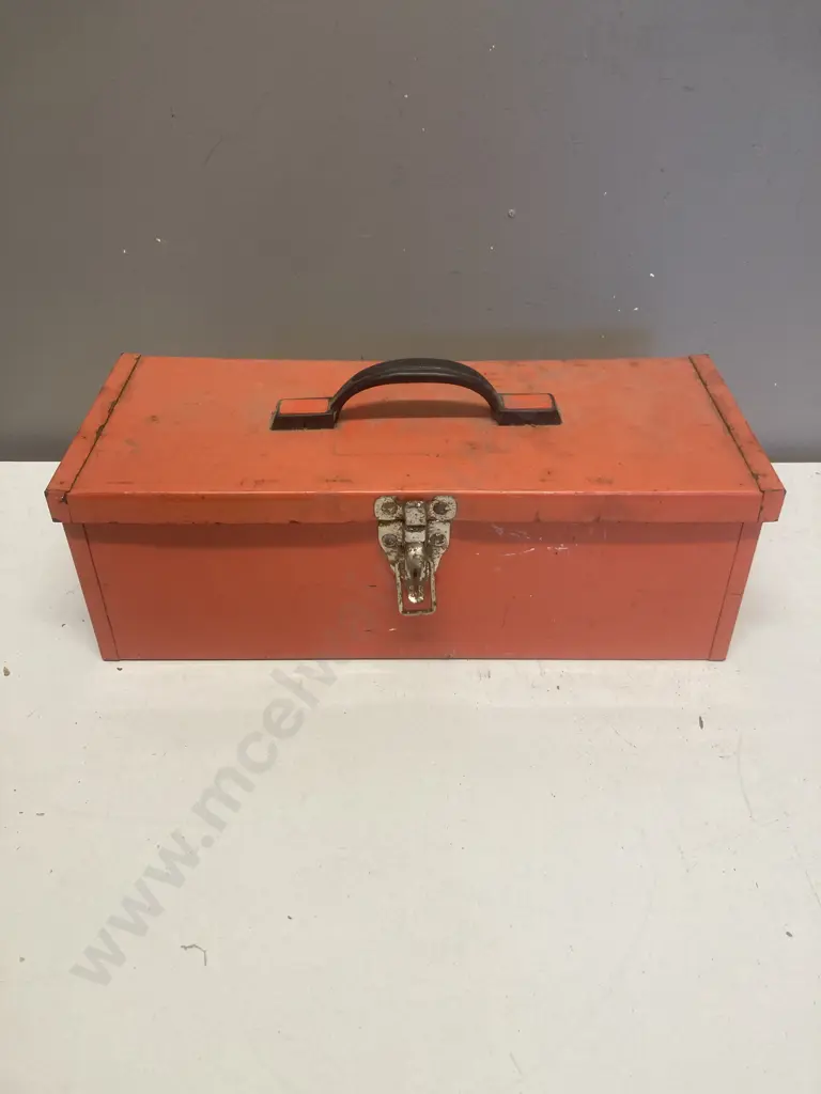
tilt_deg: -35.5
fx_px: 885
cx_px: 410
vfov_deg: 63.4
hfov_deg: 49.7
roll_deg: -0.5
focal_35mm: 28
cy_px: 547
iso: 50
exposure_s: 1/50
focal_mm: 3.99
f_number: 1.8
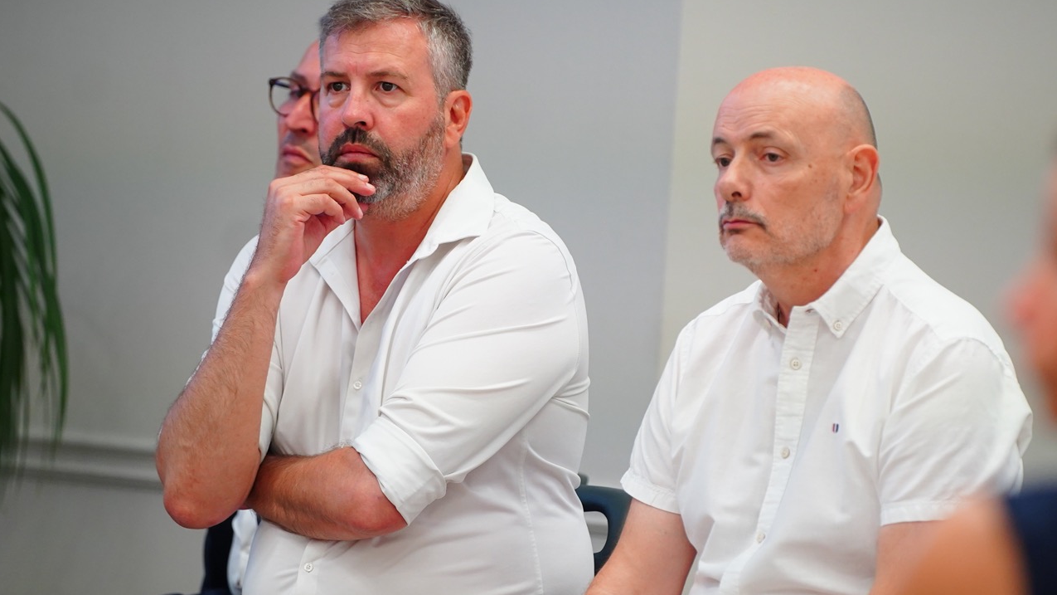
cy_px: 265
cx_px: 527
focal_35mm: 284
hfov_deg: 7.6
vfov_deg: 4.3
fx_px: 7959
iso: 1600
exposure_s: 1/80
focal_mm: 180
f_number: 2.8
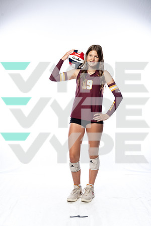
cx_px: 76
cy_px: 113
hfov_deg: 27.5
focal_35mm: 49
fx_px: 308
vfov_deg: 40.3
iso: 640
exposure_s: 1/250
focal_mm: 49
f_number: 5.6
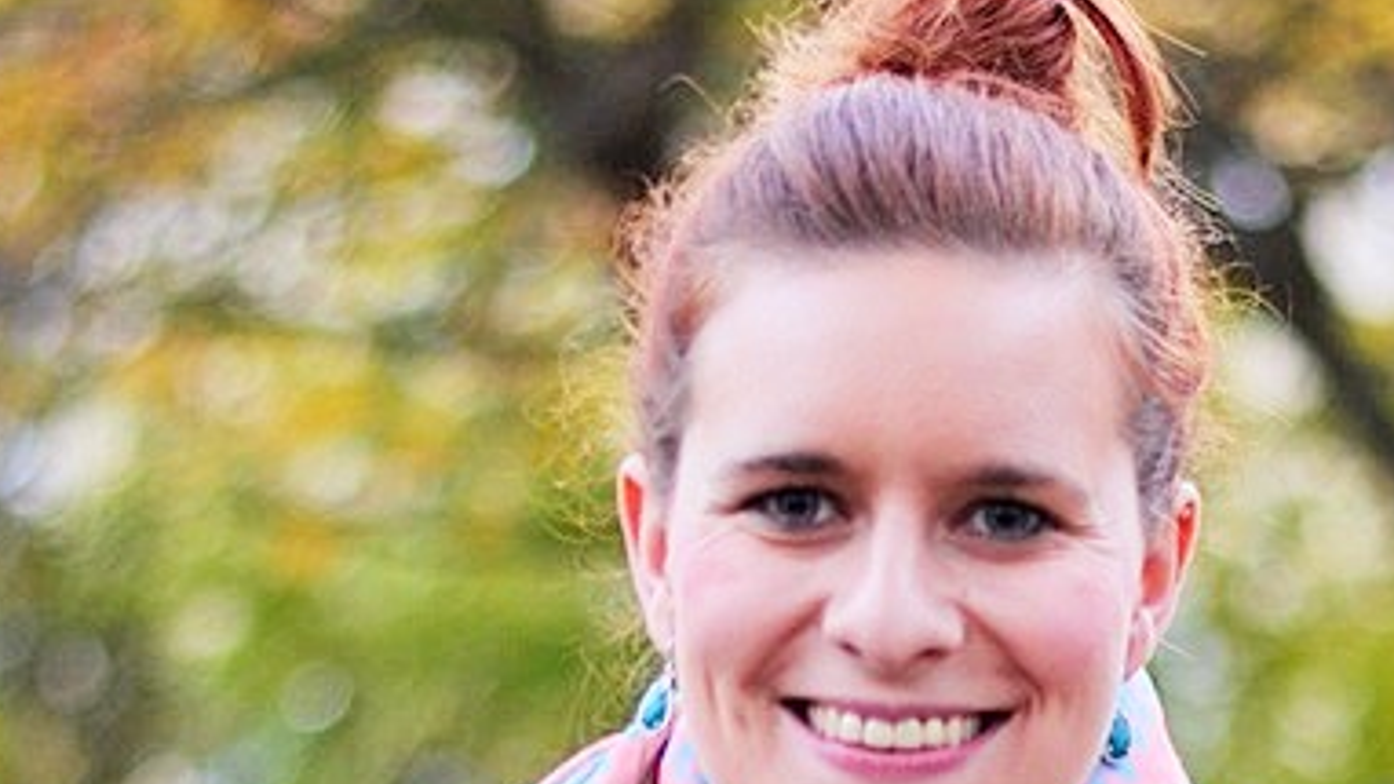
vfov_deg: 5.5
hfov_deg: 9.9
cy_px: 1592
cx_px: 989
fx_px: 8022
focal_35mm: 217
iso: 400
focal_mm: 50
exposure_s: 1/80
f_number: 1.8
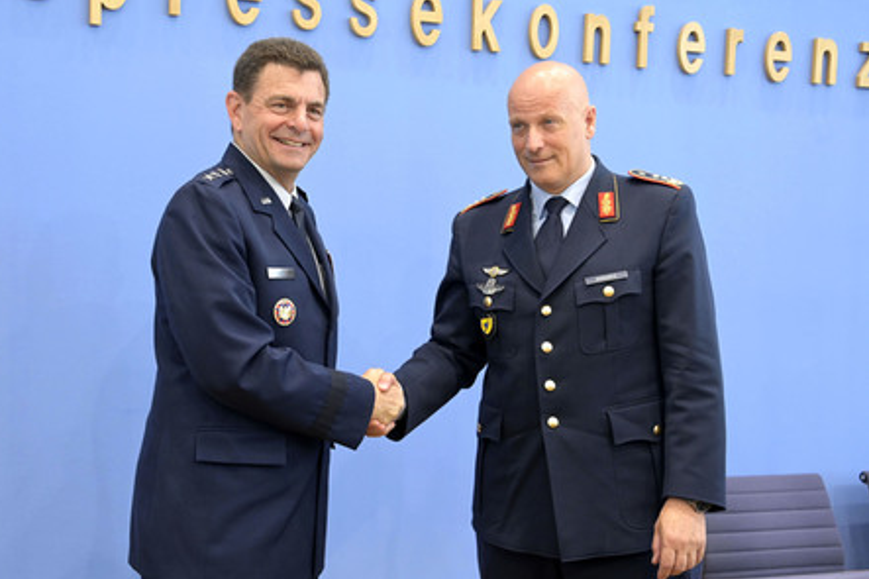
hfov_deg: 35.7
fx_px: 1351
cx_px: 429
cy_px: 292
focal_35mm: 56
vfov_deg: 24.2
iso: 5000
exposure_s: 1/320
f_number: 5.6
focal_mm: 55
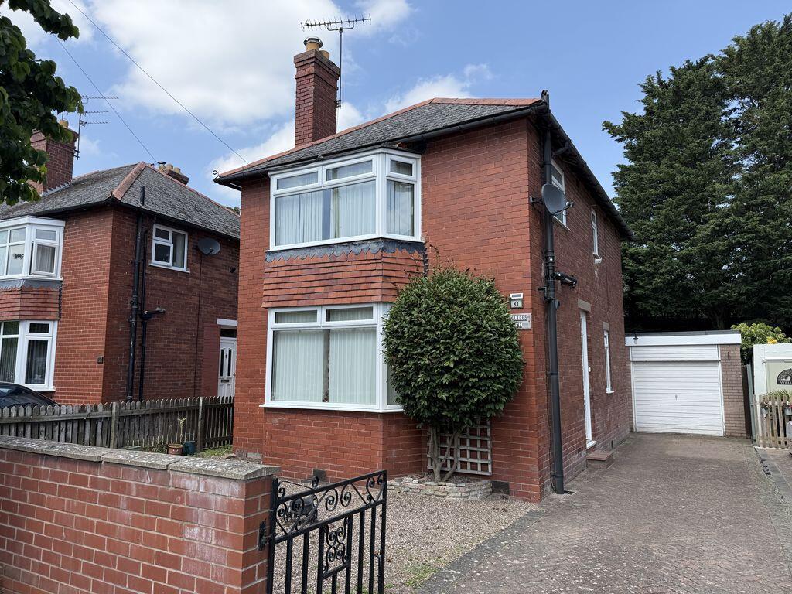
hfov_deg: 71.6
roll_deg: -0.4
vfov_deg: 56.8
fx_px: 549
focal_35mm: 24
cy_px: 297
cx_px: 396
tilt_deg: +7.0
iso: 80
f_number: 1.78
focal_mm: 6.76
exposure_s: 1/2611
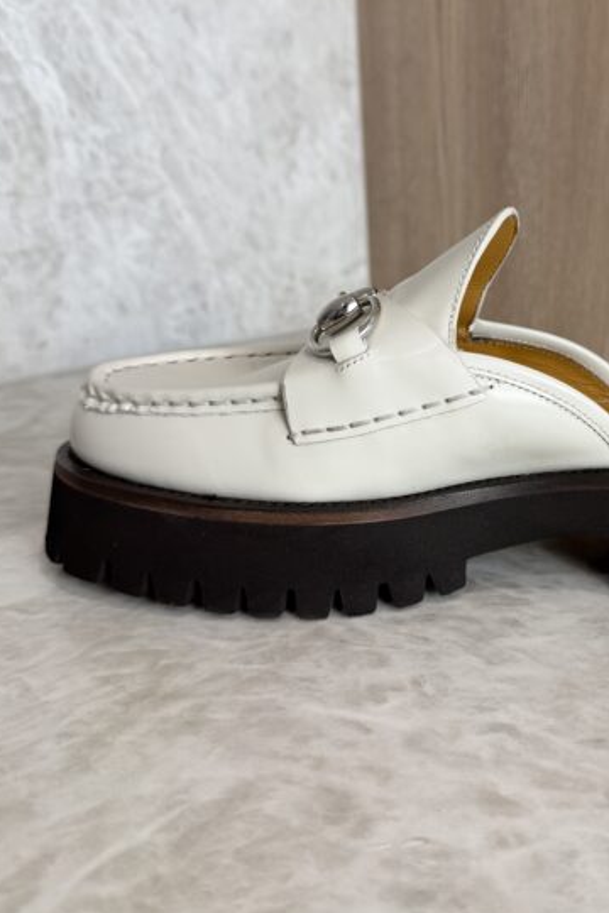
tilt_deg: -17.3
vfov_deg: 51.8
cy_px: 419
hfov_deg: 35.0
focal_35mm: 37
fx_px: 939
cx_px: 469
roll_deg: +0.6
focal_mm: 6.76
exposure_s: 1/120
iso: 100
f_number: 1.78
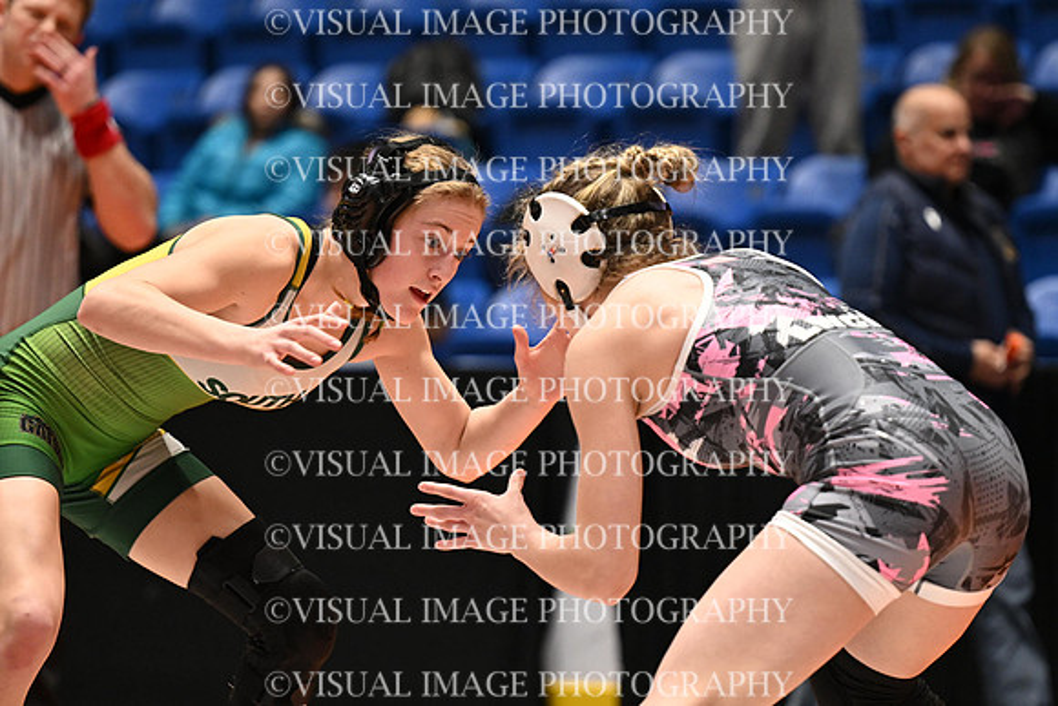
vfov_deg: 6.8
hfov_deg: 10.2
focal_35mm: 202
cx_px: 529
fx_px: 5938
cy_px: 353
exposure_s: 1/767
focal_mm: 135
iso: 2800
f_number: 2.8
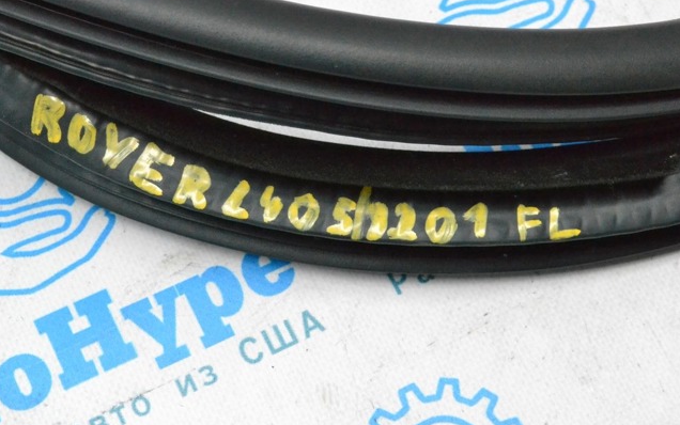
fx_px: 1567
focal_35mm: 85
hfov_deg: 24.5
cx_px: 341
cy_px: 209
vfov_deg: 15.5
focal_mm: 55
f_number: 11
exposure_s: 1/160
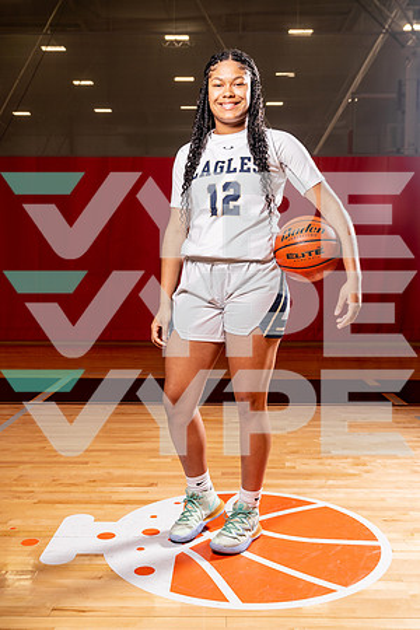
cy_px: 315
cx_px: 210
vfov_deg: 51.9
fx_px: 647
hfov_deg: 35.9
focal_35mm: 37
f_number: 6.3
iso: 100
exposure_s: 1/125
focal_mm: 37
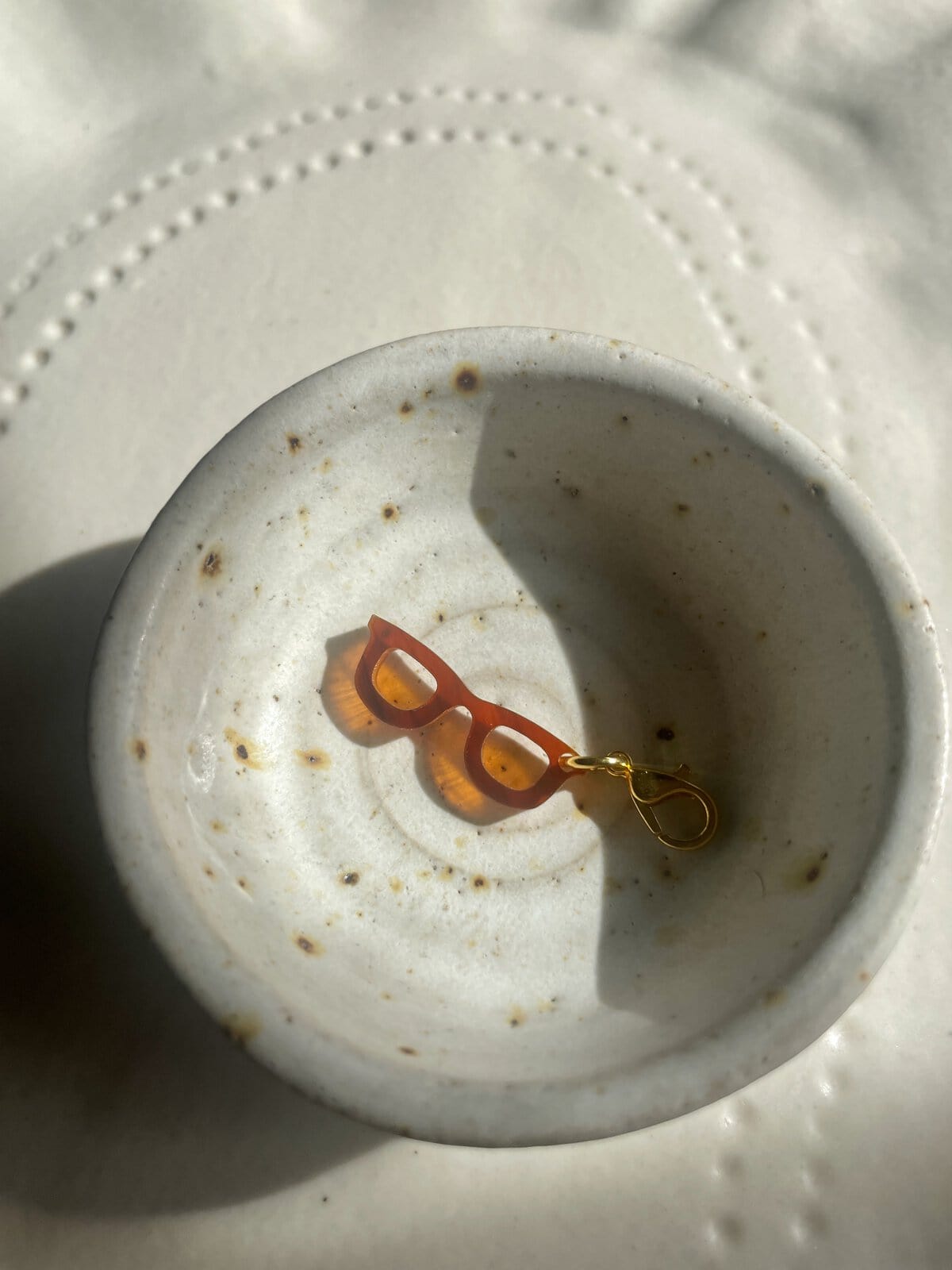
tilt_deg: -66.0
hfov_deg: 53.1
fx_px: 953
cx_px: 476
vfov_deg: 67.3
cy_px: 635
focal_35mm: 26
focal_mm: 4.2
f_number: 1.6
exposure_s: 1/2174
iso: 32
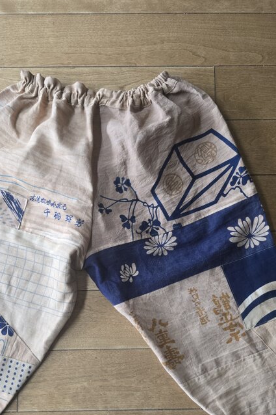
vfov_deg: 57.8
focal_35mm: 32
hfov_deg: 40.7
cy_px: 267
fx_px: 368
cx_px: 99
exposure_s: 1/101
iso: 160
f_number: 1.7
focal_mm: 6.3
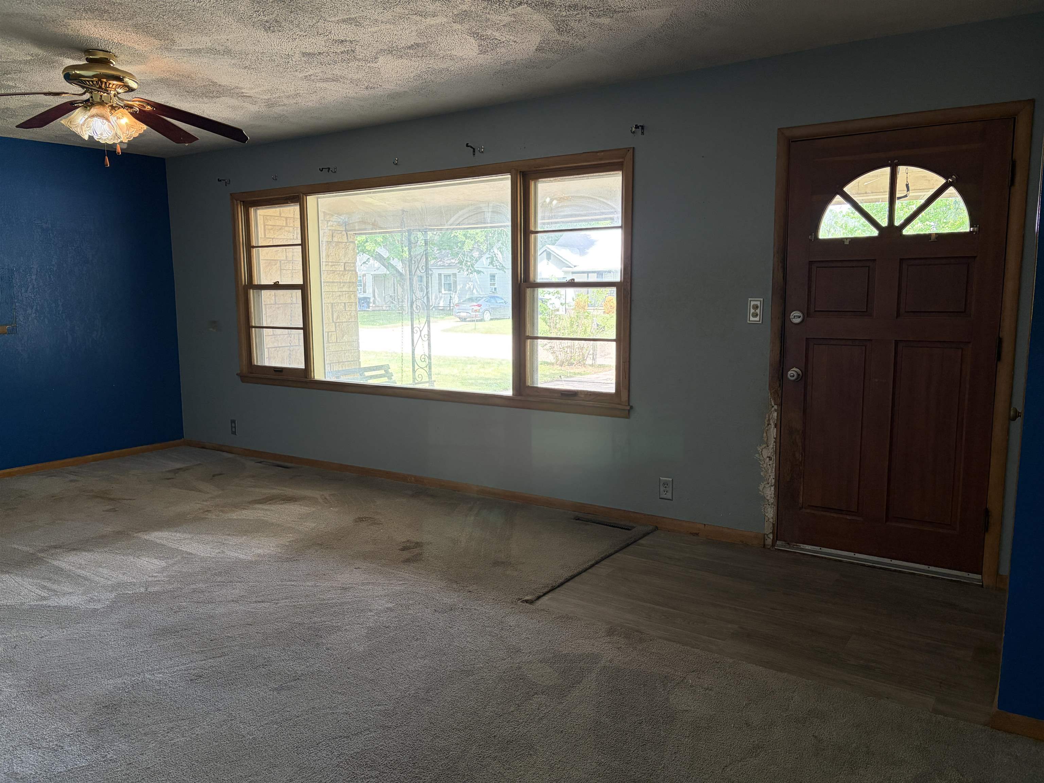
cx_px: 522
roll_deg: +0.9
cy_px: 392
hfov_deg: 67.3
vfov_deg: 53.1
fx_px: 784
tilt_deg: -7.5
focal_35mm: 26
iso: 250
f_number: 1.6
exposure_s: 1/120
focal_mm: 5.96
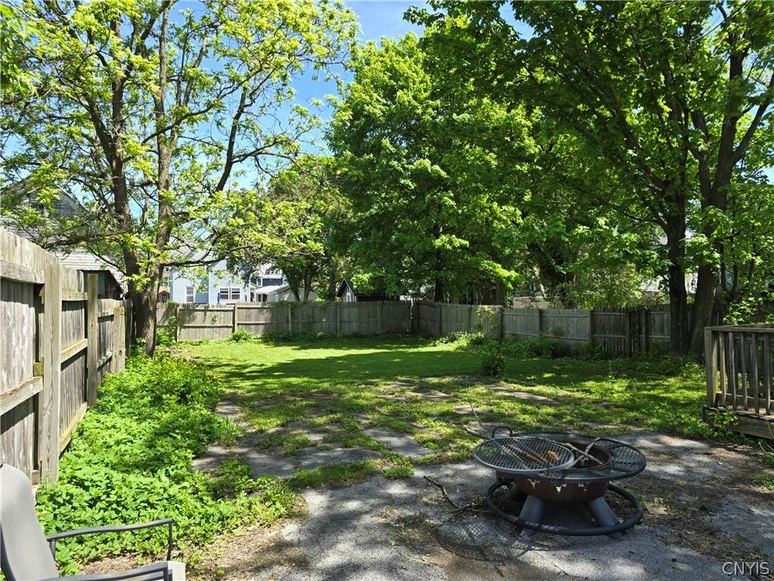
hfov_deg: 73.9
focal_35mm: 23
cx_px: 387
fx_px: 514
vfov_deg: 58.9
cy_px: 290
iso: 12
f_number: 1.7
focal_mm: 6.3
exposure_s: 1/199
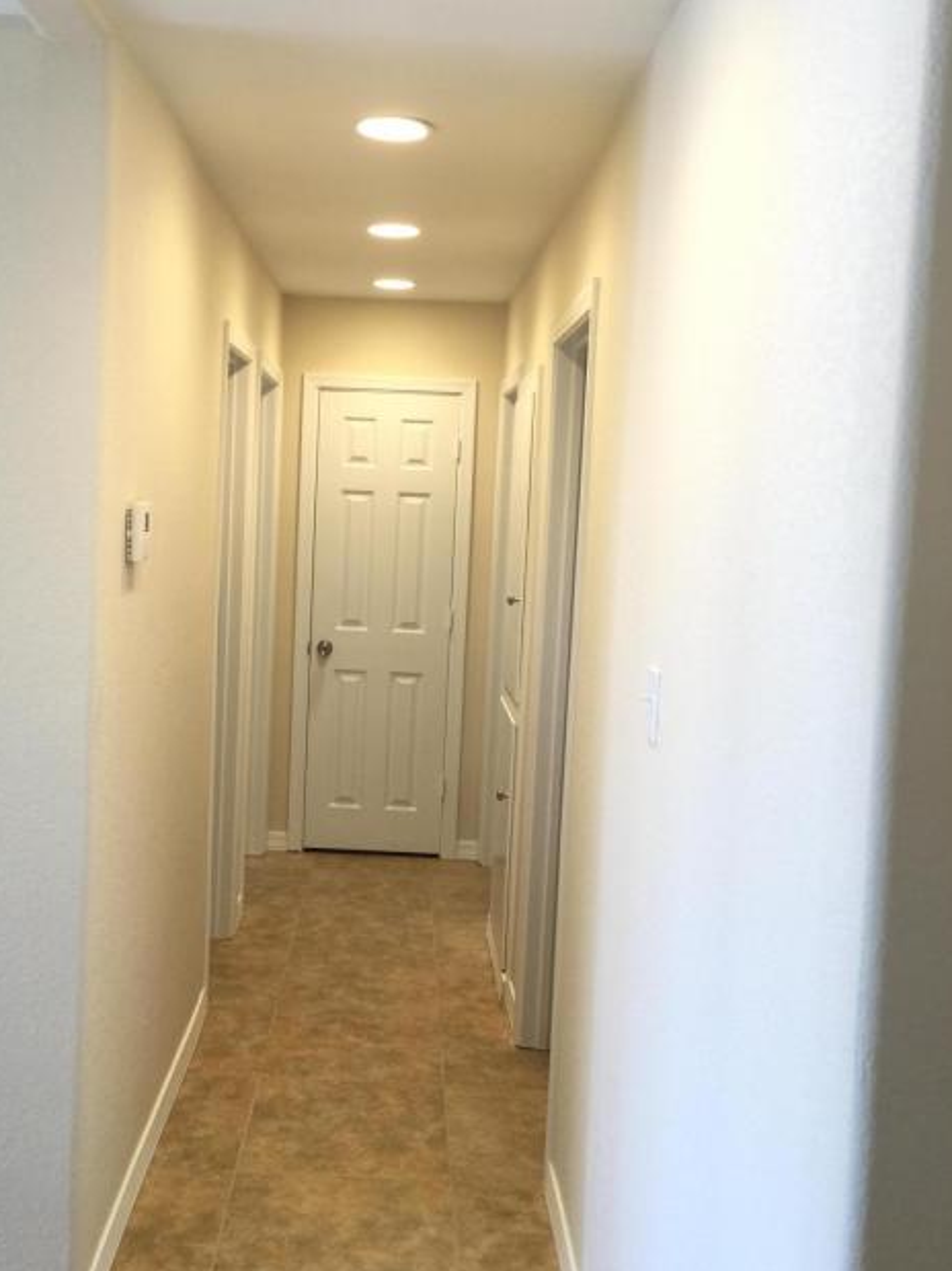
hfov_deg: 39.5
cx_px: 384
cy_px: 589
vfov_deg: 51.3
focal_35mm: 36
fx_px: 1321
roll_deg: -1.4
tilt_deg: -3.3
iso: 40
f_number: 2.2
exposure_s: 1/15
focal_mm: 4.15
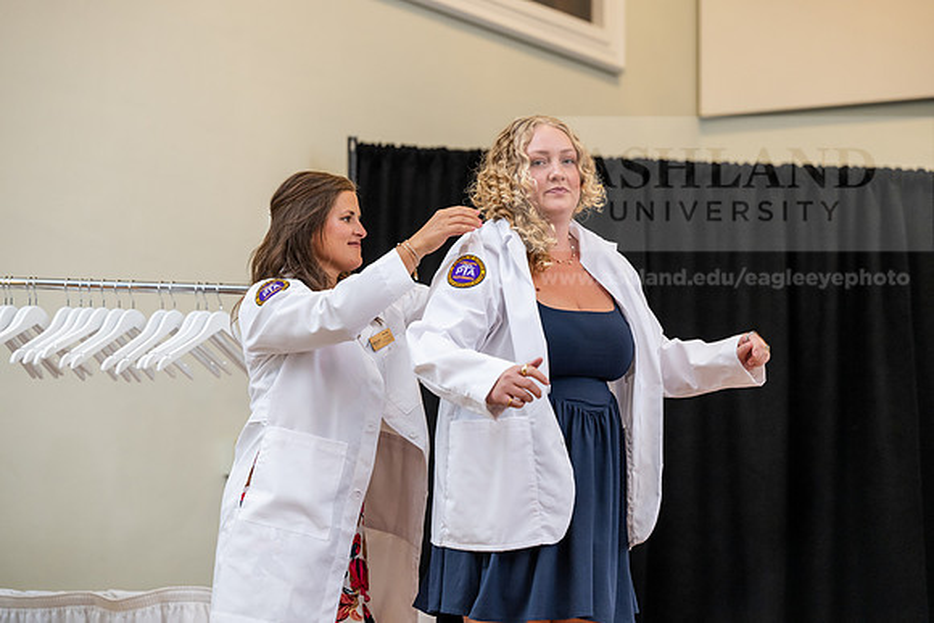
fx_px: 2854
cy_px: 312
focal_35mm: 110
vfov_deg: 12.5
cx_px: 467
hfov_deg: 18.6
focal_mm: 110
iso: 1600
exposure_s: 1/200
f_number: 3.5
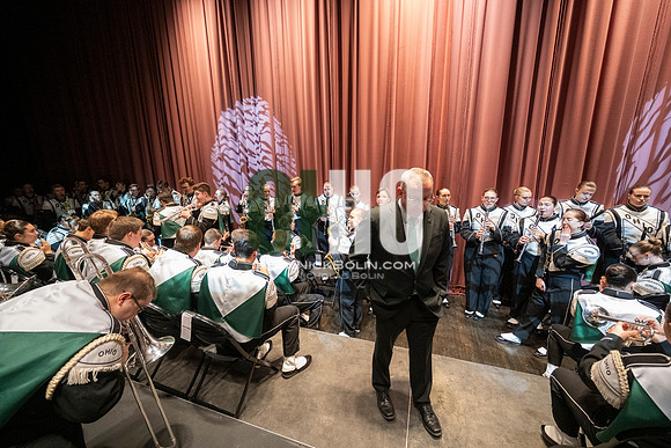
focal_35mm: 14
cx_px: 336
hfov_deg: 104.2
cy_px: 224
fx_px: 261
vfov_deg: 81.2
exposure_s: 1/500
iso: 4000
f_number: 4
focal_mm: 14
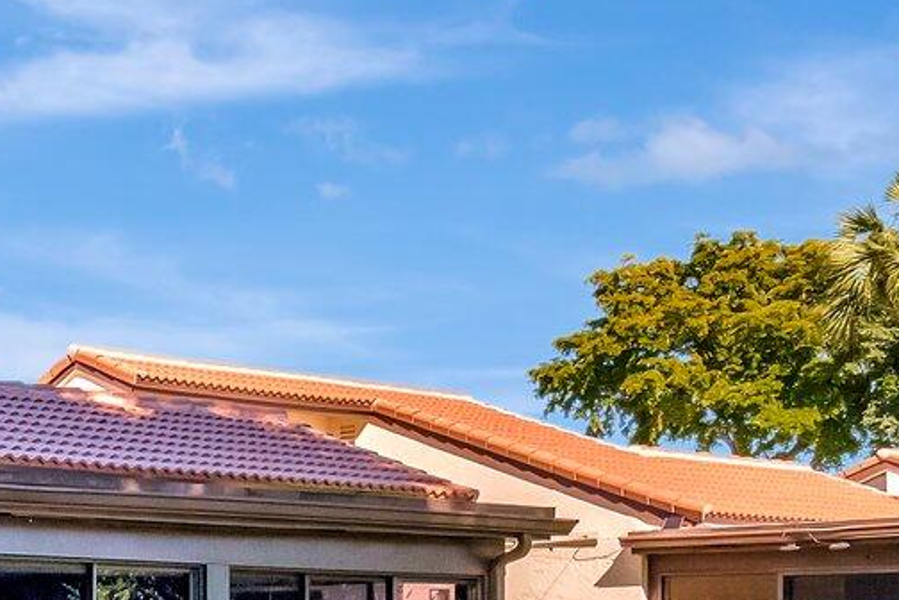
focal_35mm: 61
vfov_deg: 21.2
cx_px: -134
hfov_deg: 29.1
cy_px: 658
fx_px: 1523
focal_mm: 10
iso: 1000
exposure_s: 1/500
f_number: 8
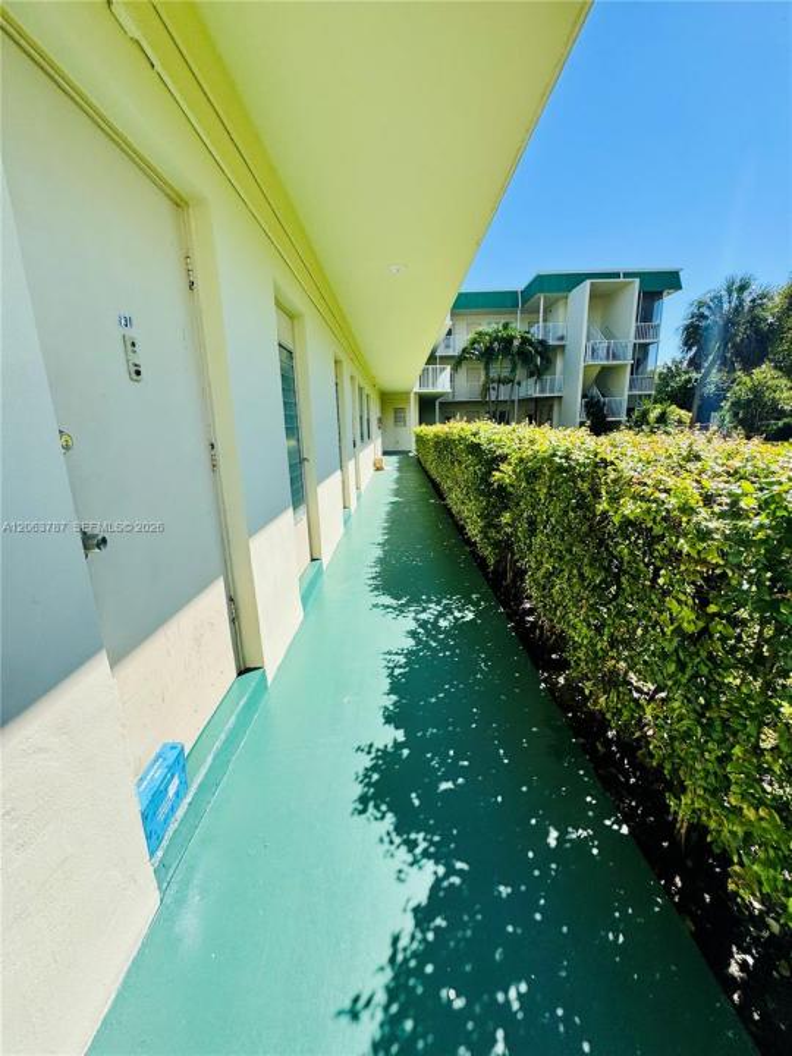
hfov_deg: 85.7
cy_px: 528
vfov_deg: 102.1
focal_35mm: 14
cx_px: 396
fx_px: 427
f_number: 2.2
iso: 50
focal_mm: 2.22
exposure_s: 1/1277
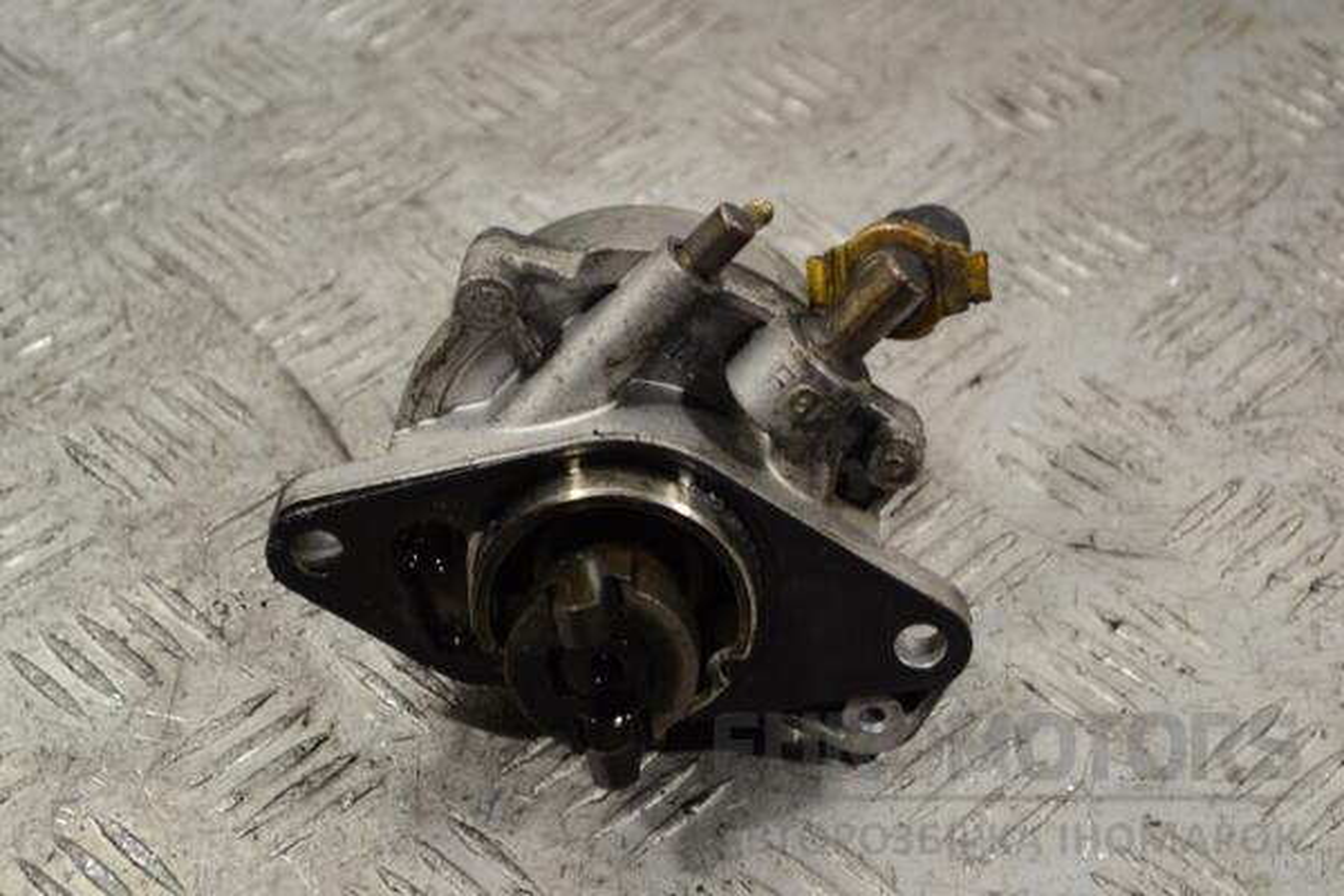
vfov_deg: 17.5
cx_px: 672
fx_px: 2912
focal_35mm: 78
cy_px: 448
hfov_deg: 26.0
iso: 250
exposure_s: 1/30
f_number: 5.6
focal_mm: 52
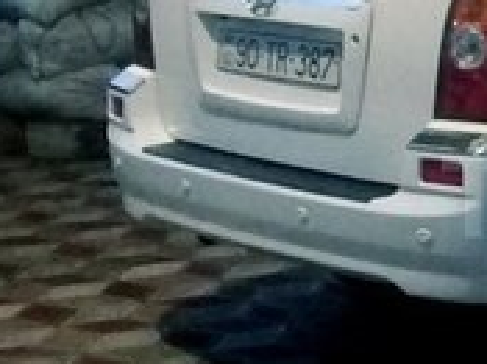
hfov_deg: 15.5
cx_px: 726
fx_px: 1645
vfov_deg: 12.6
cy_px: 196
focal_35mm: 117
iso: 400
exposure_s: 1/17
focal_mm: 3.3
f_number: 2.2
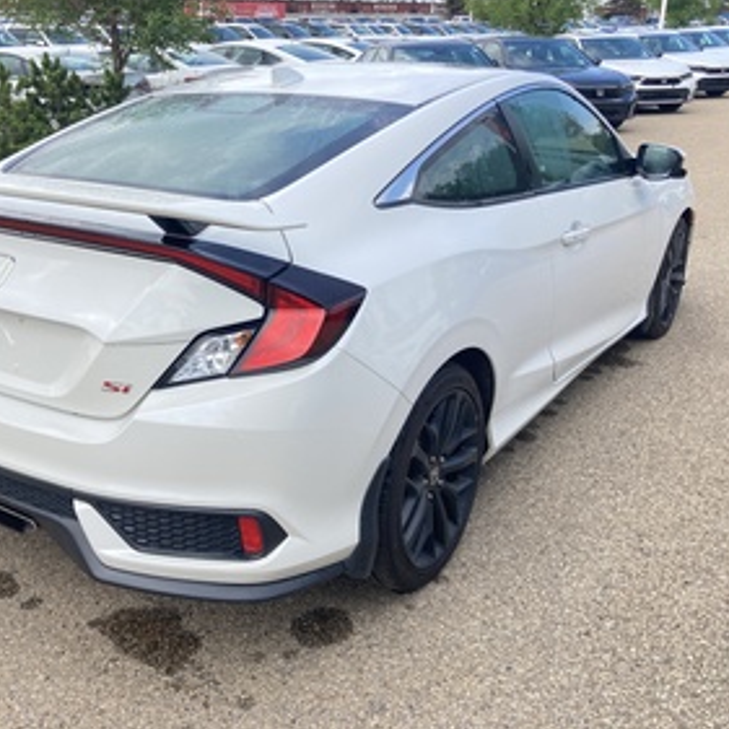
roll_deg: -0.8
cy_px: 333
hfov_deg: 44.6
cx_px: 272
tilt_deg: -19.3
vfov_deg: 44.9
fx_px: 882
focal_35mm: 37
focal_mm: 3.99
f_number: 1.8
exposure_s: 1/827
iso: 20
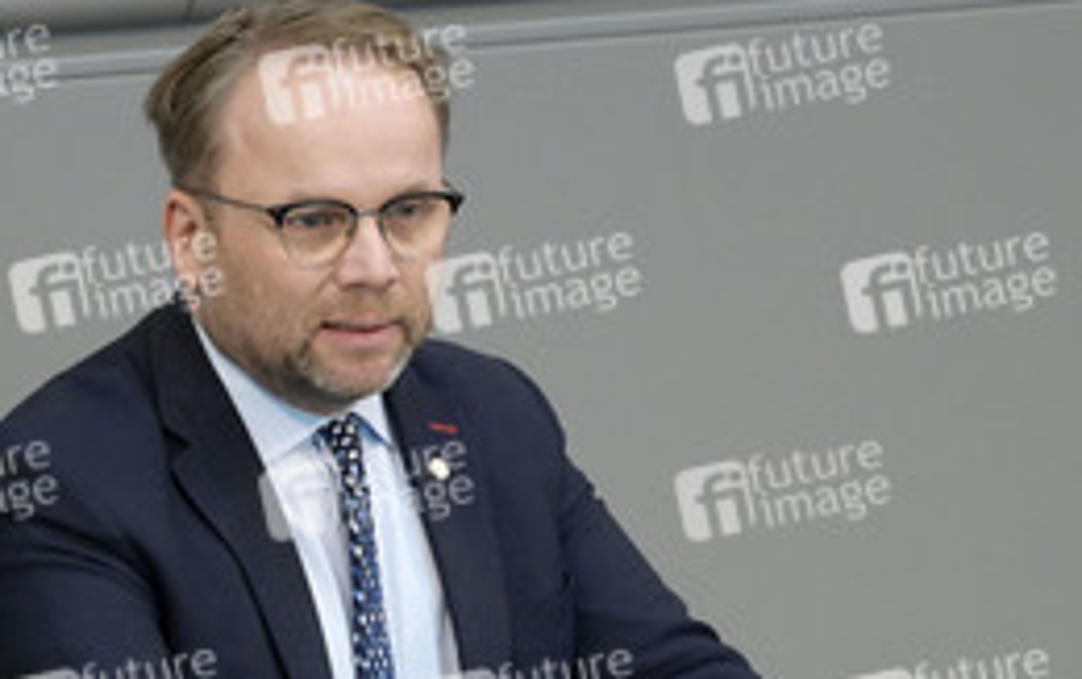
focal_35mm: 724
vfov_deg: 1.8
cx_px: 422
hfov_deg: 2.9
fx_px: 21368
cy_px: 596
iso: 8000
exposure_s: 1/320
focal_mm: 410
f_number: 5.6
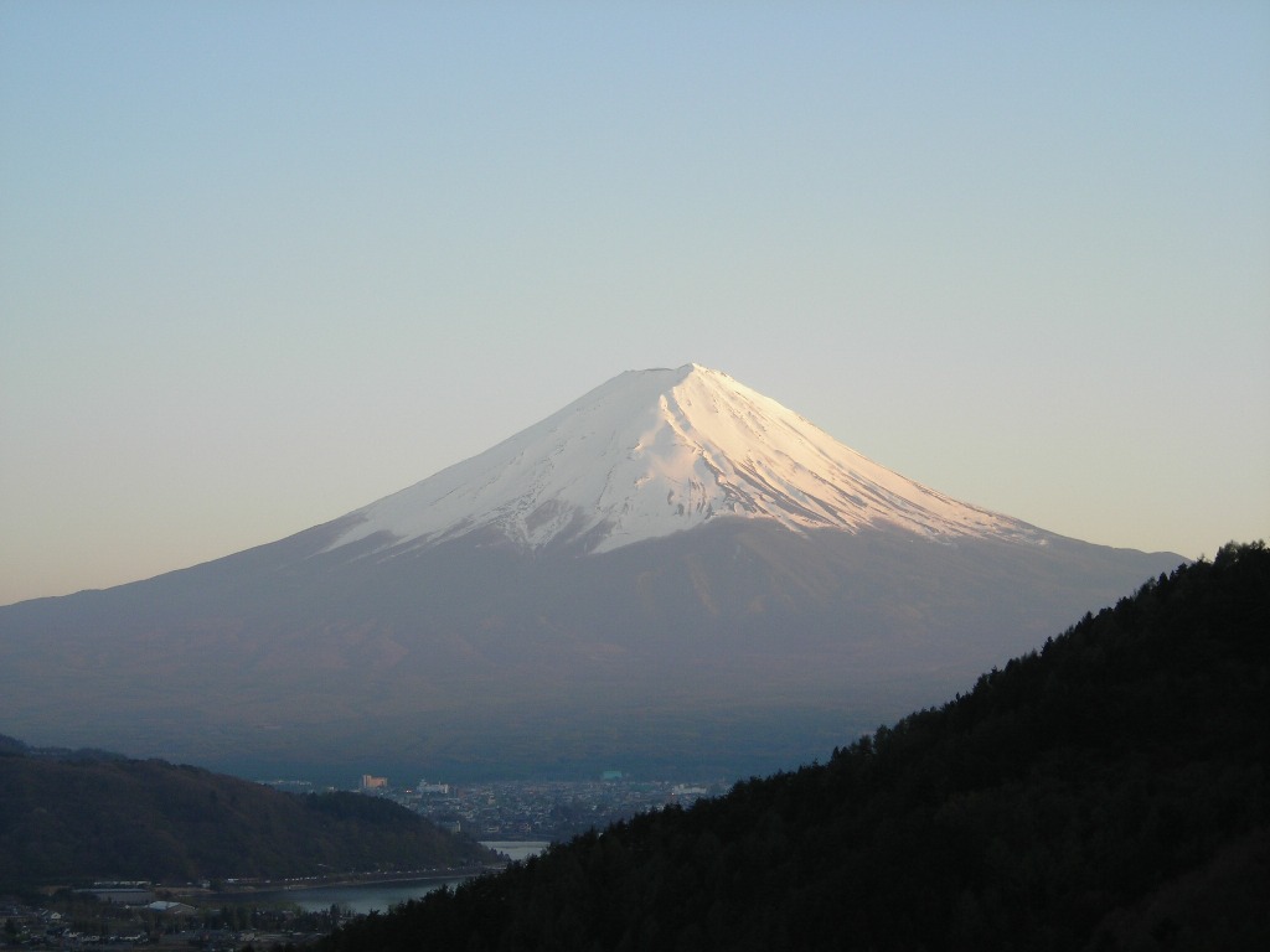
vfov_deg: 19.1
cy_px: 476
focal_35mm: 77
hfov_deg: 25.3
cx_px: 635
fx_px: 2825
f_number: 4.2
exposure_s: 1/83
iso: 50
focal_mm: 12.7
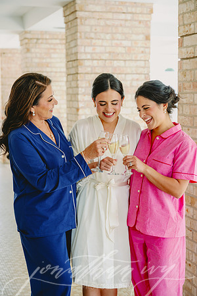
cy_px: 148
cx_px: 98
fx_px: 509
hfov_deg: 21.9
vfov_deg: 32.4
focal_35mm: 62
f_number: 3.5
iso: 160
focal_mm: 62
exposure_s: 1/250
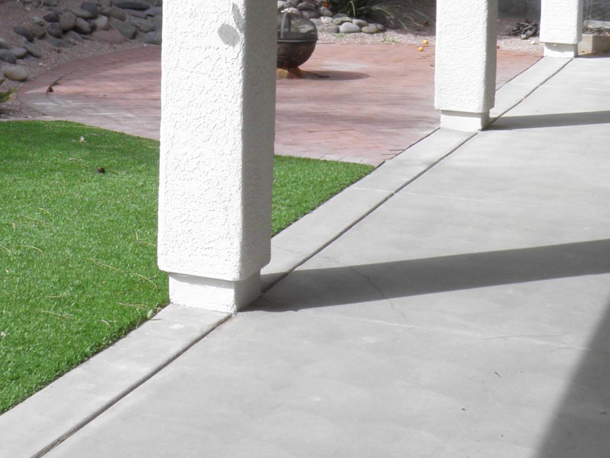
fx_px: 1375
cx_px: 112
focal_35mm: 78
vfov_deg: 18.3
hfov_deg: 24.6
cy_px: -36
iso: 50
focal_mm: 4.9
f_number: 5.7
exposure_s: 1/160
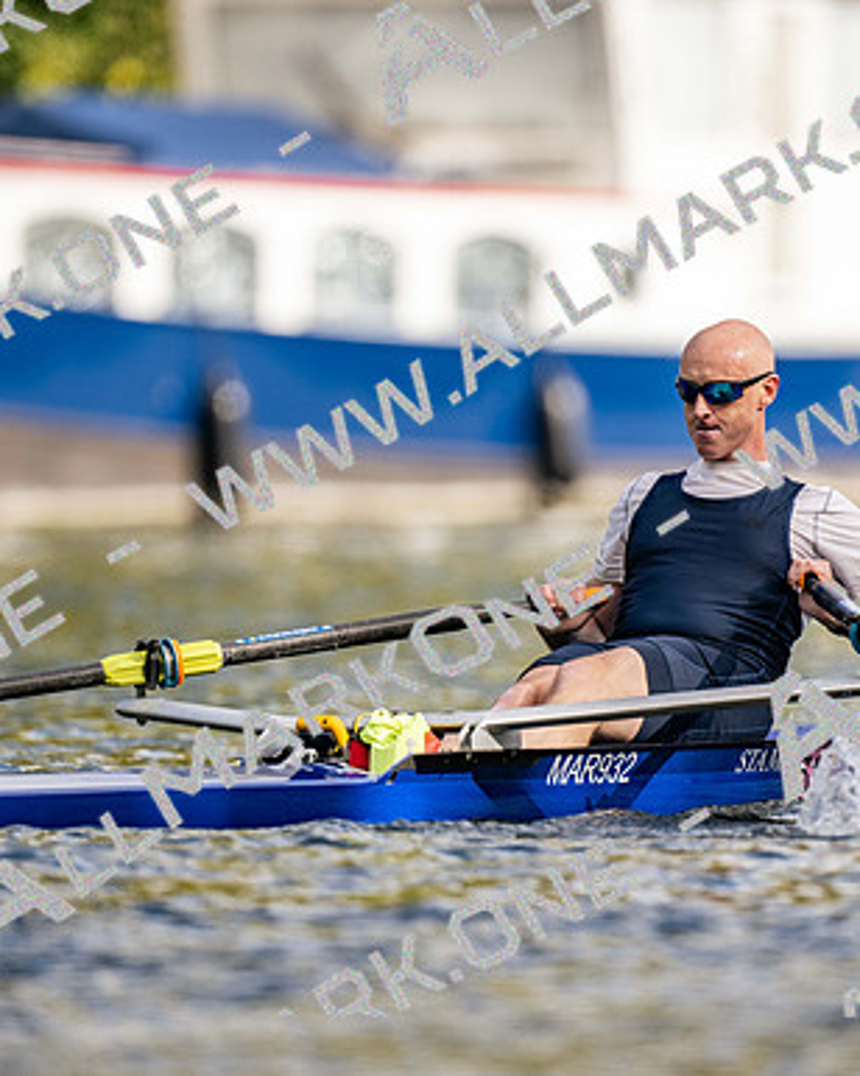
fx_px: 27012
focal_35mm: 849
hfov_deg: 1.8
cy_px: 538
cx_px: 531
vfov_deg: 2.3
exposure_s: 1/2500
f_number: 4
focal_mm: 600
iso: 160
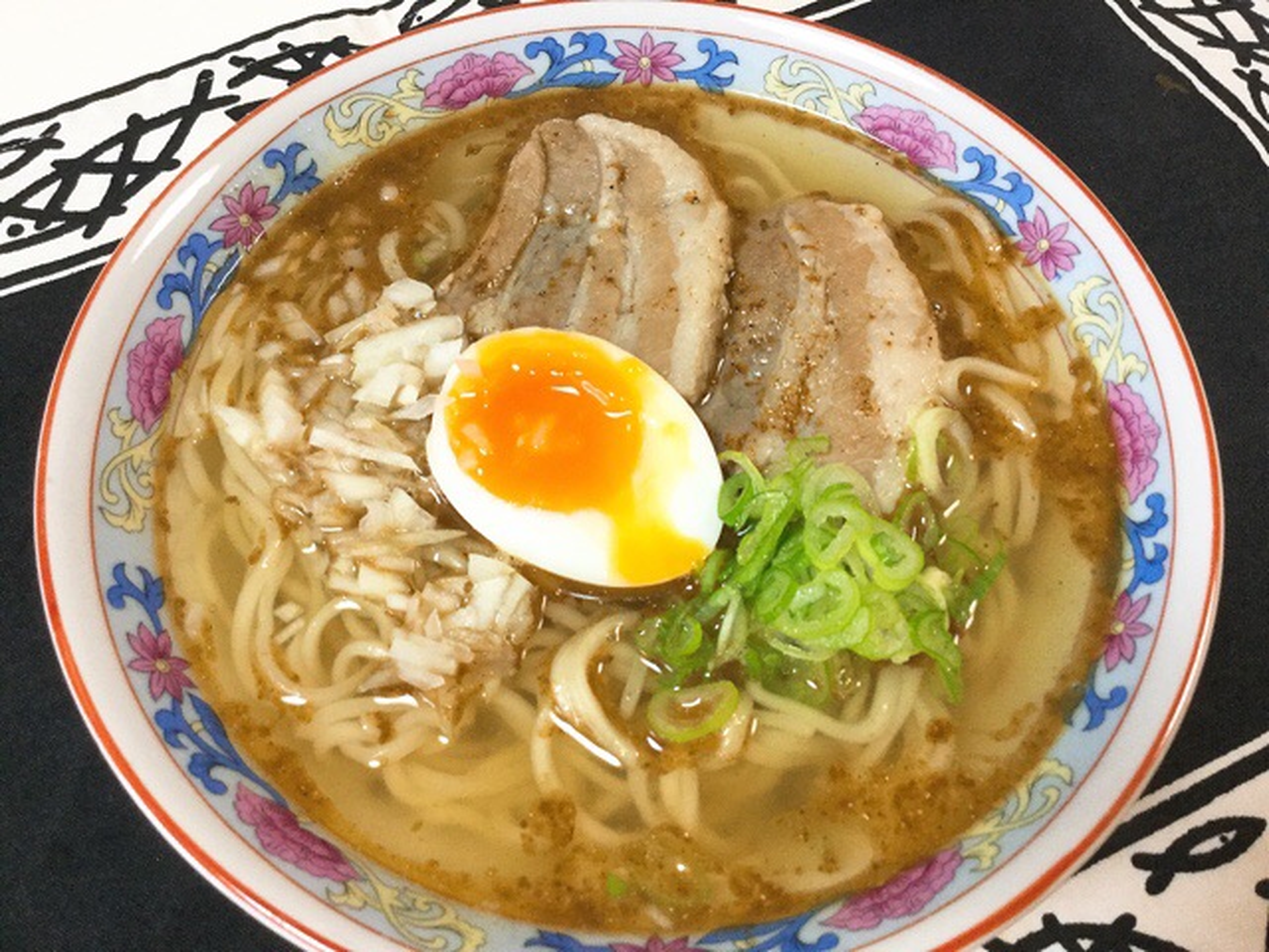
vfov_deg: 45.4
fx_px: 1136
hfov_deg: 58.4
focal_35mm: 31
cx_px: 634
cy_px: 476
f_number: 2.4
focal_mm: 3.3
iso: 100
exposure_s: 1/30
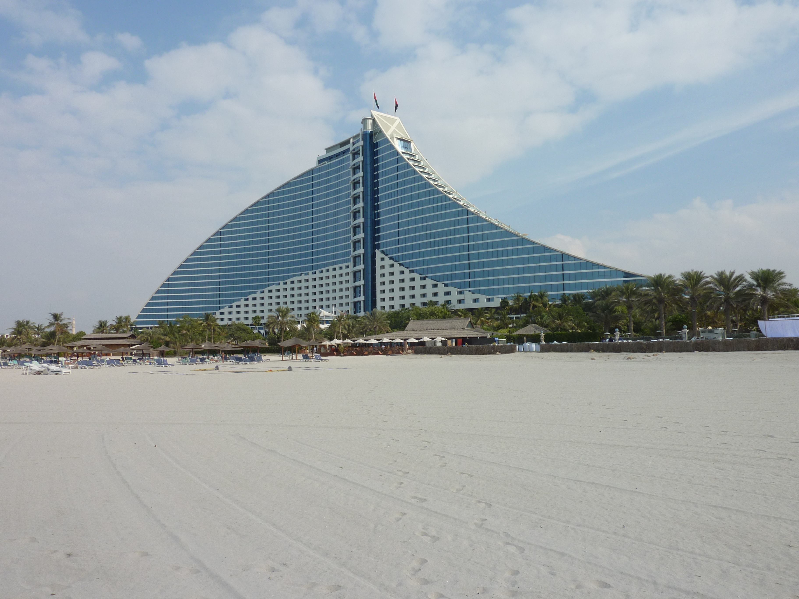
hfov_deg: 69.4
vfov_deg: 54.9
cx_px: 400
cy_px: 300
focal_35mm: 25
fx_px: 577
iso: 80
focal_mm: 4.1
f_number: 5.6
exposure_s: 1/400
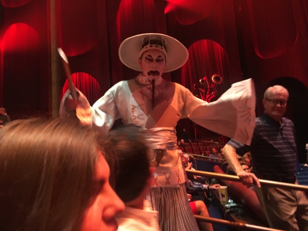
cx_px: 154
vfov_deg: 48.2
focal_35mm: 29
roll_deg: +5.2
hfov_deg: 61.7
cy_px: 116
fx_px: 258
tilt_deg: +10.8
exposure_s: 1/15
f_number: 2.2
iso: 320
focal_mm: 4.15
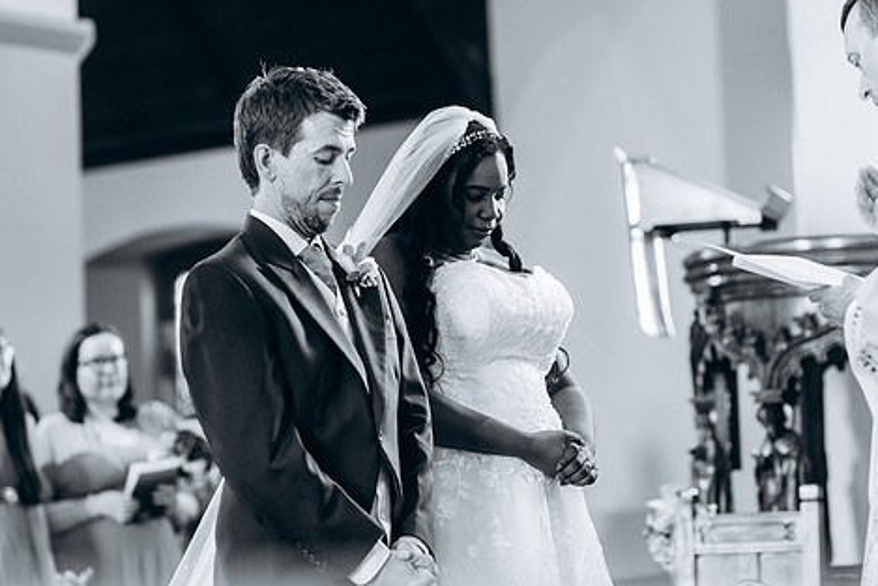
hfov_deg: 19.4
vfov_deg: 13.0
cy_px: 324
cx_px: 453
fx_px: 2561
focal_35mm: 105
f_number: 2
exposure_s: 1/100
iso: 1600
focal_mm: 85
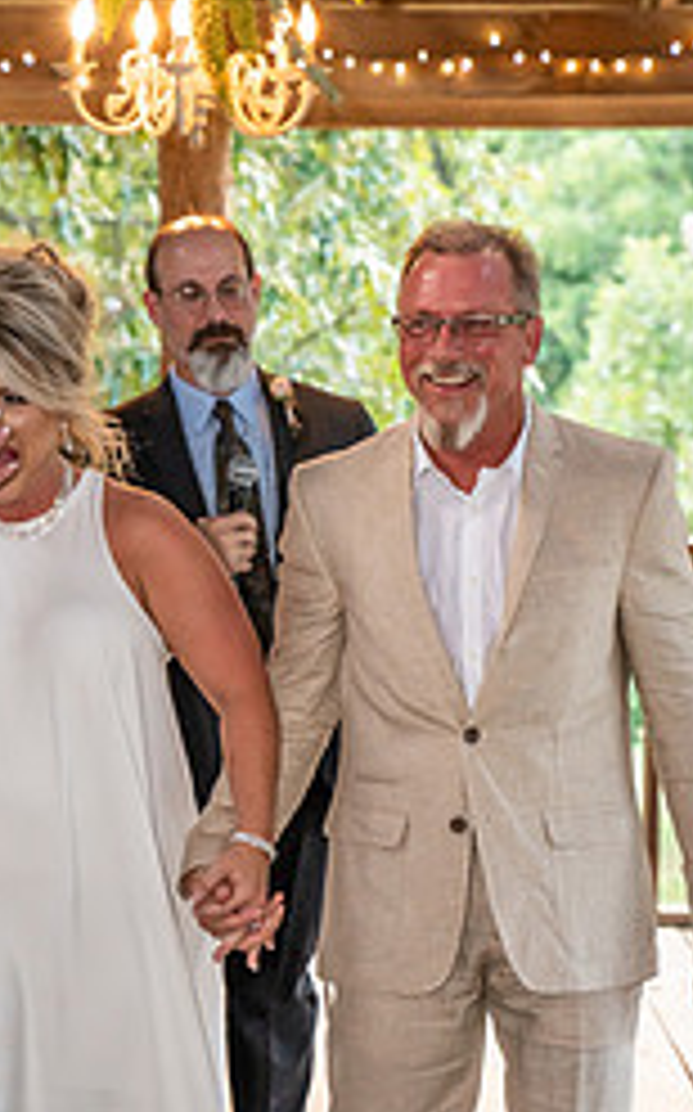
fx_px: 3935
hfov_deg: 10.1
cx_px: 256
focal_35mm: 130
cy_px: 905
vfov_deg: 16.0
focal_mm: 70
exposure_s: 1/125
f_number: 4.5
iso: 1600
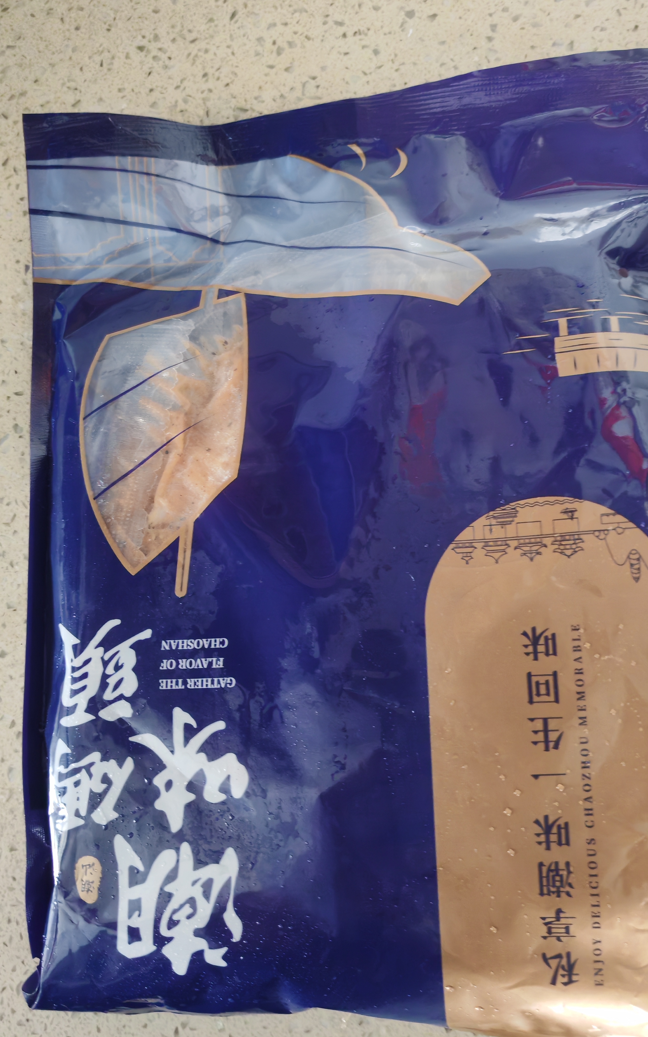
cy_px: 521
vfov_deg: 64.6
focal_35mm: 29
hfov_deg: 43.1
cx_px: 349
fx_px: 819
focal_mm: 5.52
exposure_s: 1/50
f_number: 1.95
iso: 1000
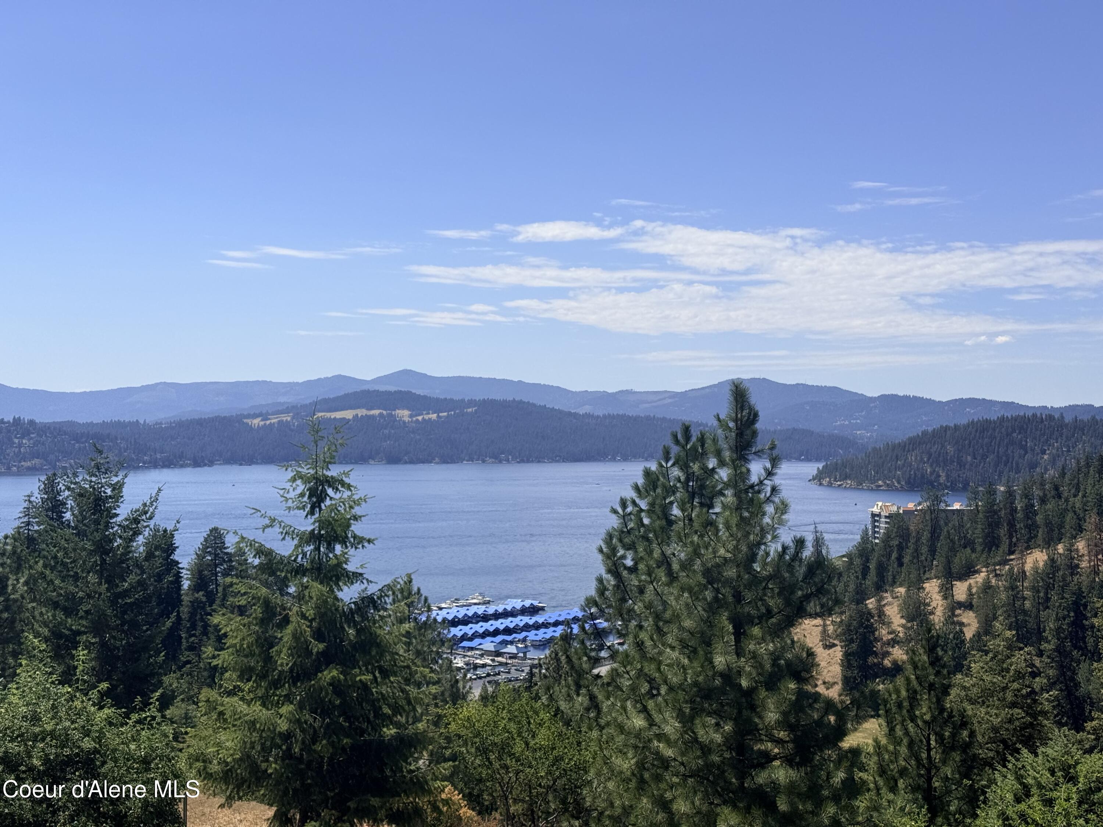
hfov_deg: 39.7
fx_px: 1529
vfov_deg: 30.3
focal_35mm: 48
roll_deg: +0.0
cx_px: 552
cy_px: 414
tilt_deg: +0.7
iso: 64
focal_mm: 6.76
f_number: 1.78
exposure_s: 1/8772
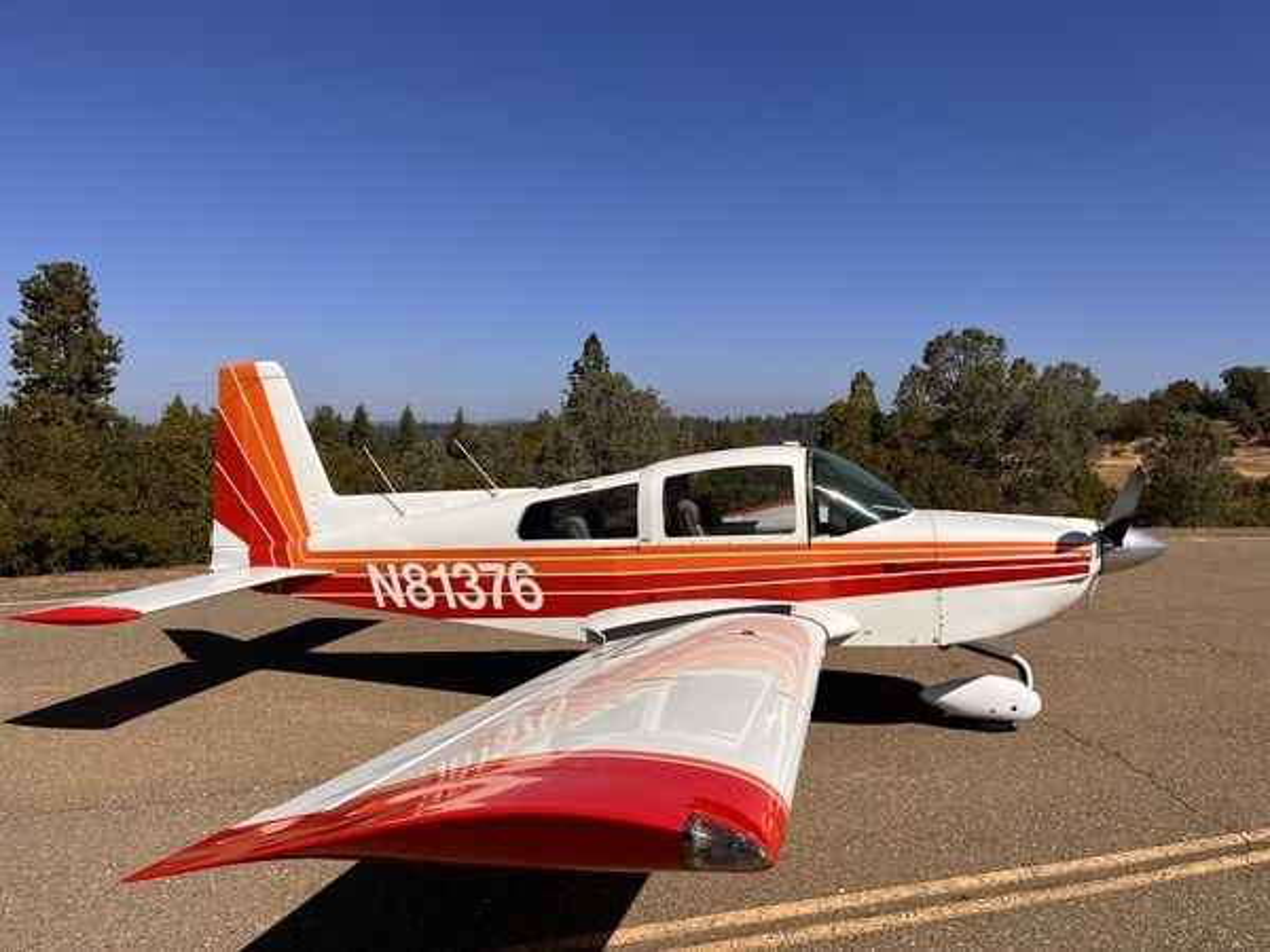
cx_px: 635
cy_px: 476
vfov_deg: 53.1
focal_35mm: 26
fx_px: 954
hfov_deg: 67.3
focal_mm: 5.1
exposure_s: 1/6897
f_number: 1.6
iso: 50
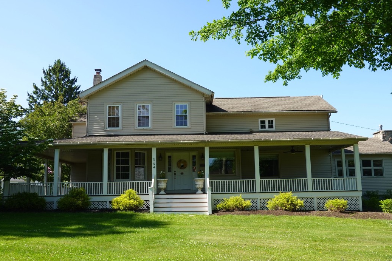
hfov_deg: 48.5
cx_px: 191
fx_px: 435
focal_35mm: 40
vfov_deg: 33.4
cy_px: 120
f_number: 5.6
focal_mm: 13.29
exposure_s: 1/200
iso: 100
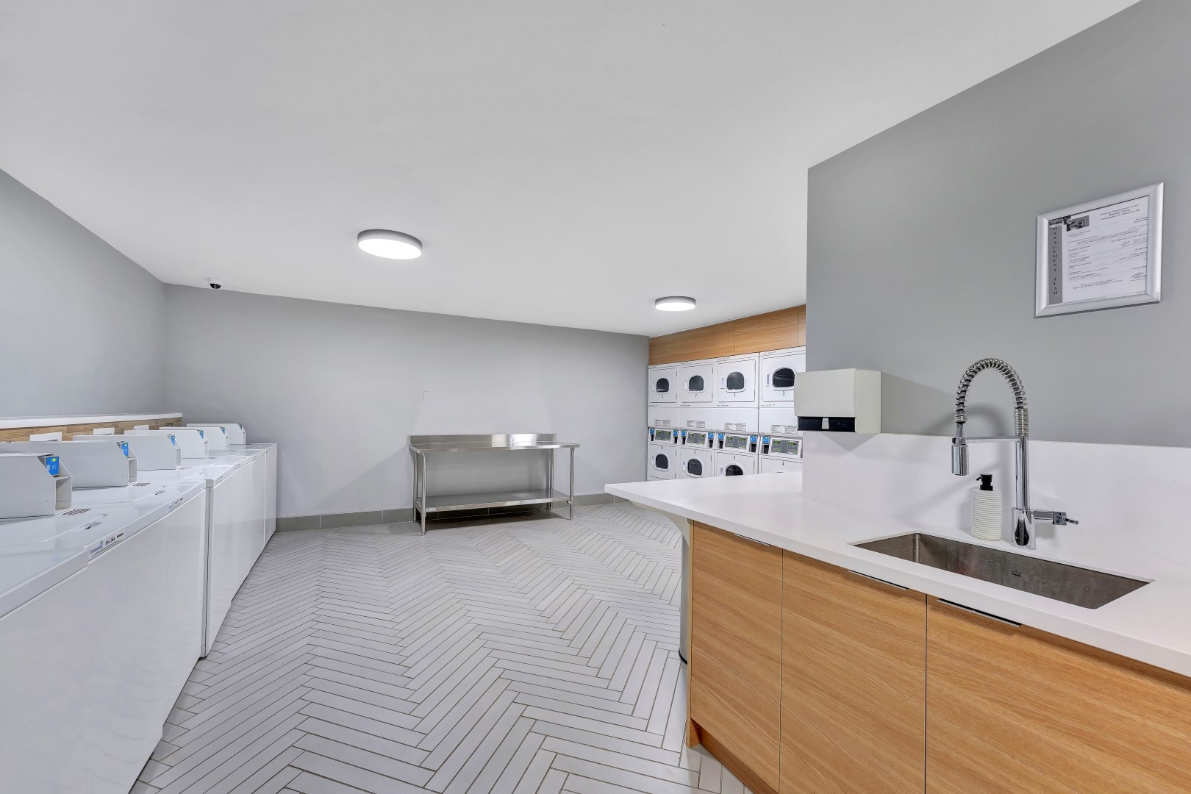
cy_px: 397
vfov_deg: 81.2
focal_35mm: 14
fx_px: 463
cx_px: 596
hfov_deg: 104.3
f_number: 8
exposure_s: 1/10
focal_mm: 14
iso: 400
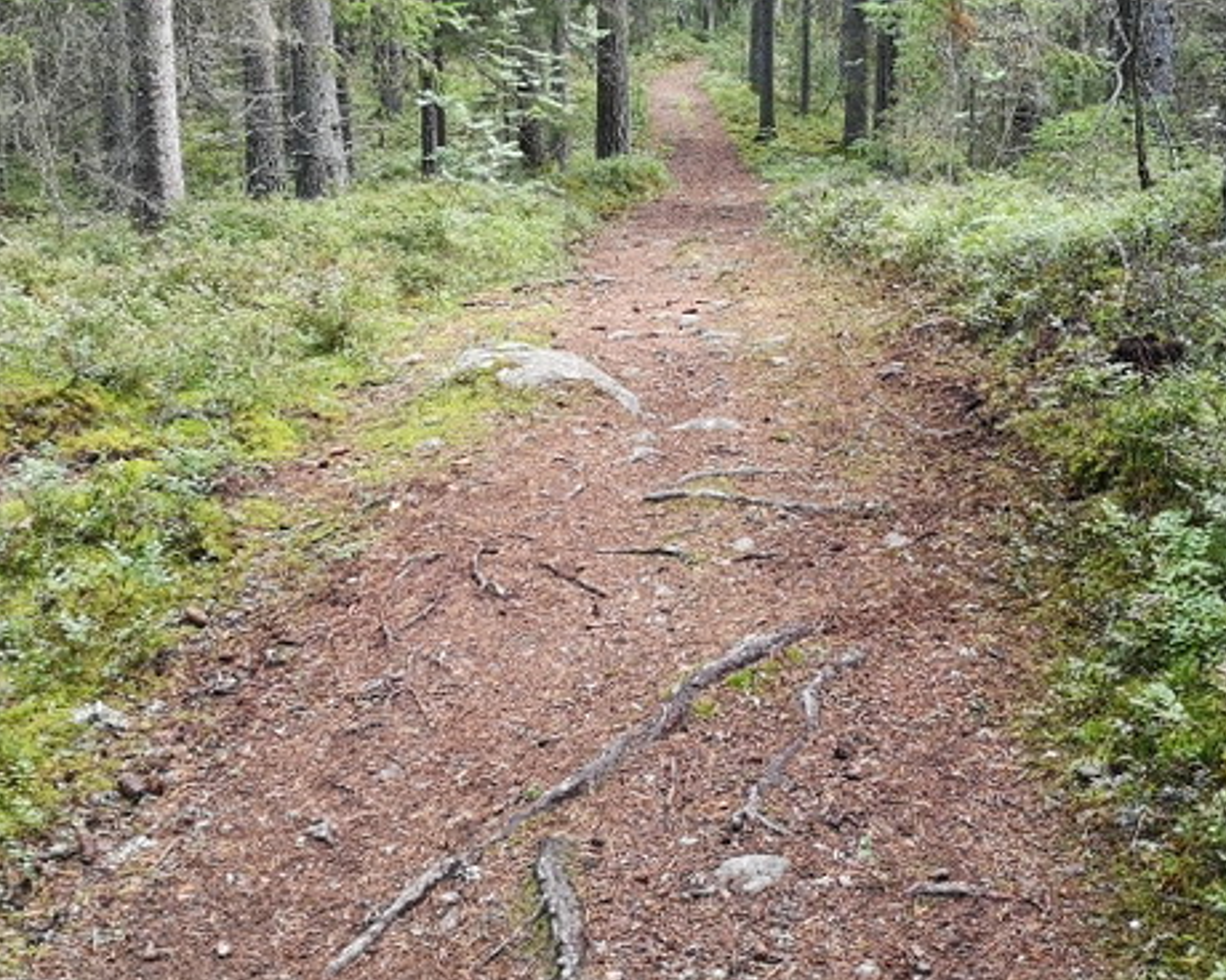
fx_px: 1996
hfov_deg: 34.1
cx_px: 680
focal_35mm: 55
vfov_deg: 27.4
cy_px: 301
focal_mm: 3.95
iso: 64
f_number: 1.8
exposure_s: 1/60
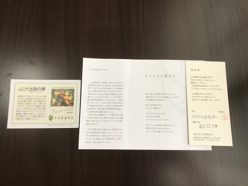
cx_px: 124
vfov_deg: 49.7
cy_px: 93
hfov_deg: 63.4
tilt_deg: -80.1
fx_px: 201
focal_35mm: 28
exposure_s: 1/50
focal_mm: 3.99
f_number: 1.8
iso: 32
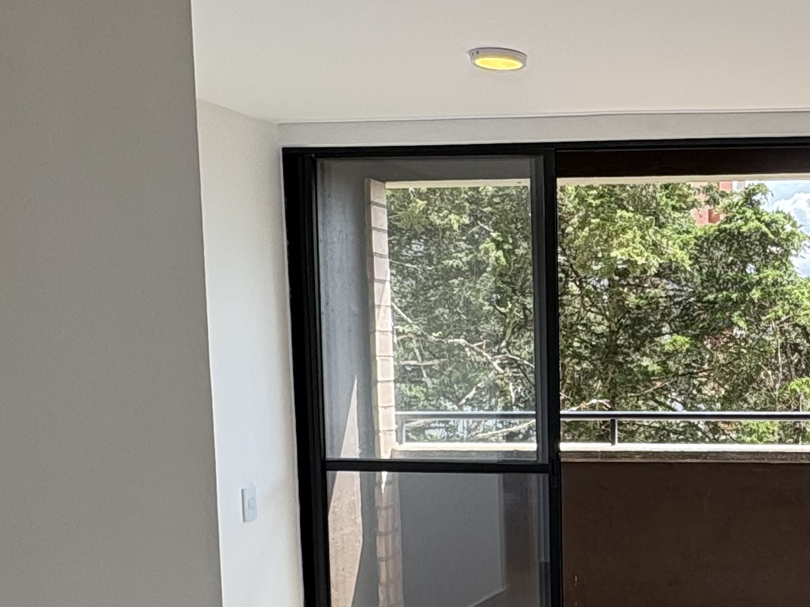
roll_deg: +0.7
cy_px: 447
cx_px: 827
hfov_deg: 35.5
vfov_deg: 29.8
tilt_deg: -3.8
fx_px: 1123
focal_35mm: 48
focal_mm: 2.22
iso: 64
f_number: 2.2
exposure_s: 1/261
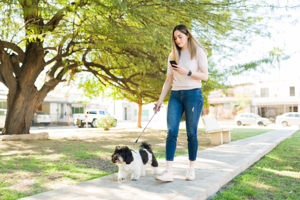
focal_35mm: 35
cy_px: 100
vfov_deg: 37.9
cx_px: 150
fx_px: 292
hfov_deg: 54.4
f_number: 1.8
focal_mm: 35
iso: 100
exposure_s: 1/200
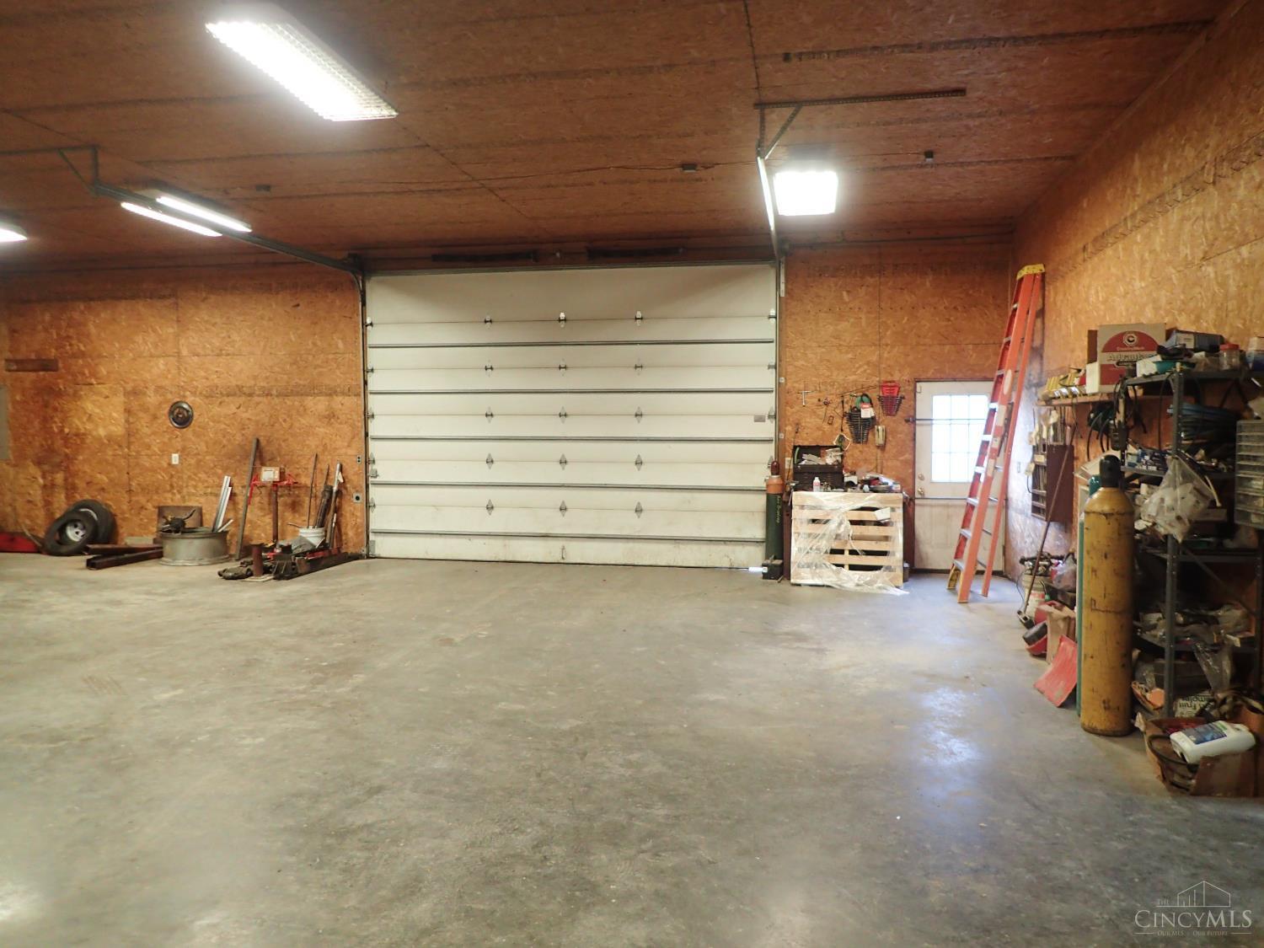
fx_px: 913
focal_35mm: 25
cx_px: 632
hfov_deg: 69.4
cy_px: 474
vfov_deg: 54.9
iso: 200
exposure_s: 1/30
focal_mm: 4.5
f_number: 2
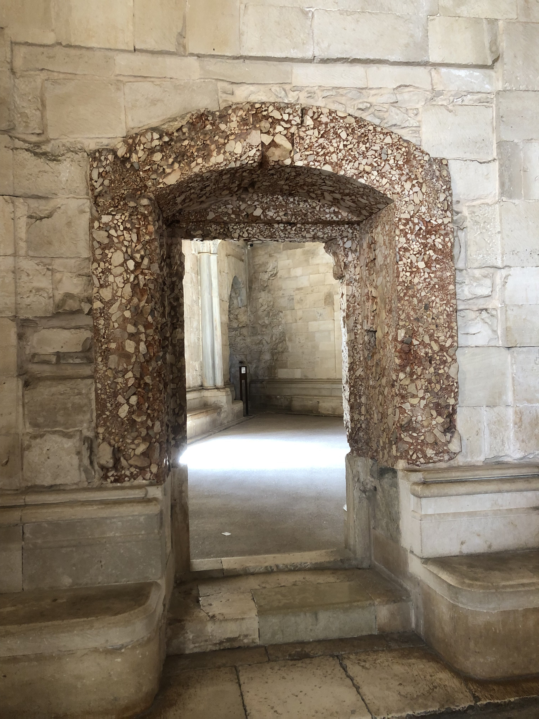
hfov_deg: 49.7
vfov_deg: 63.4
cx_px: 270
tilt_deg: +0.9
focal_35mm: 28
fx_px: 581
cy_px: 360
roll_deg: +1.9
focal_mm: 4
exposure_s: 1/17
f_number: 1.8
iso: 80
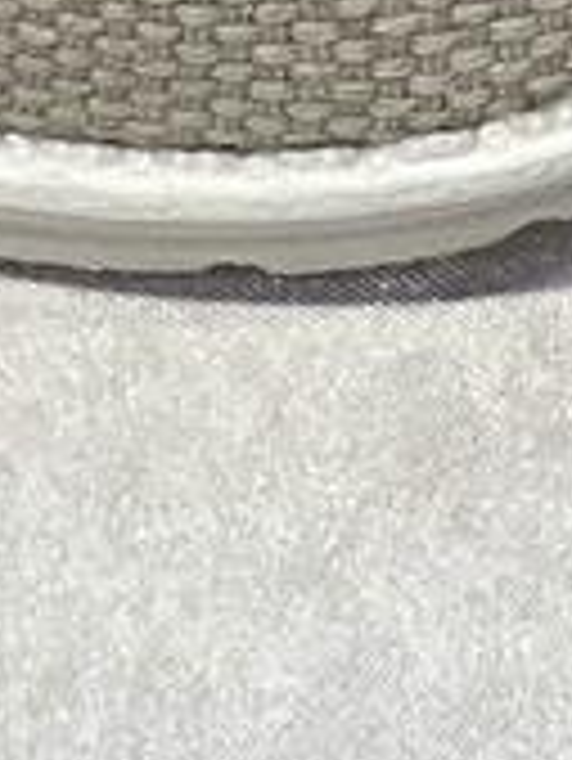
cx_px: -306
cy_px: -2107
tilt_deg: -57.8
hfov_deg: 2.5
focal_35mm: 606
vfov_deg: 3.2
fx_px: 13335
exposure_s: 1/100
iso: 50
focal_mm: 9
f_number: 2.8
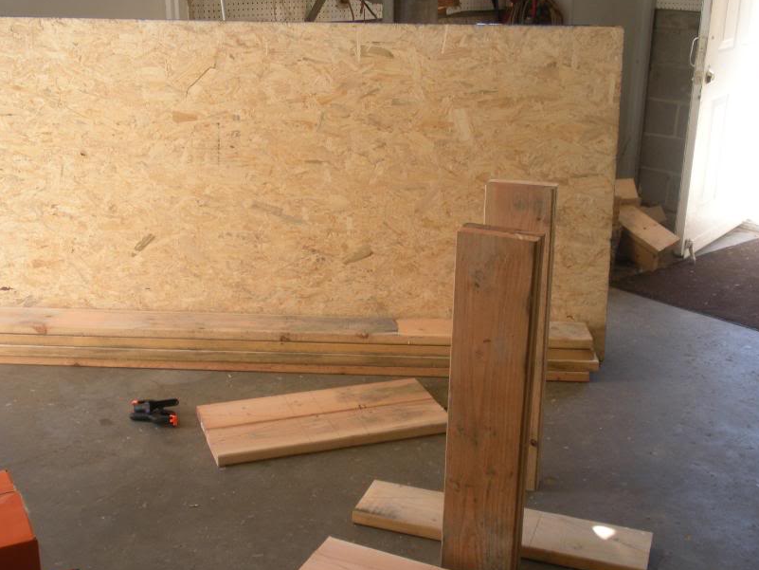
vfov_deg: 31.5
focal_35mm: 46
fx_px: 1009
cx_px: 362
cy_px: 291
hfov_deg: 41.2
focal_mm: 6.3
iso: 91
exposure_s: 1/60
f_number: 3.5
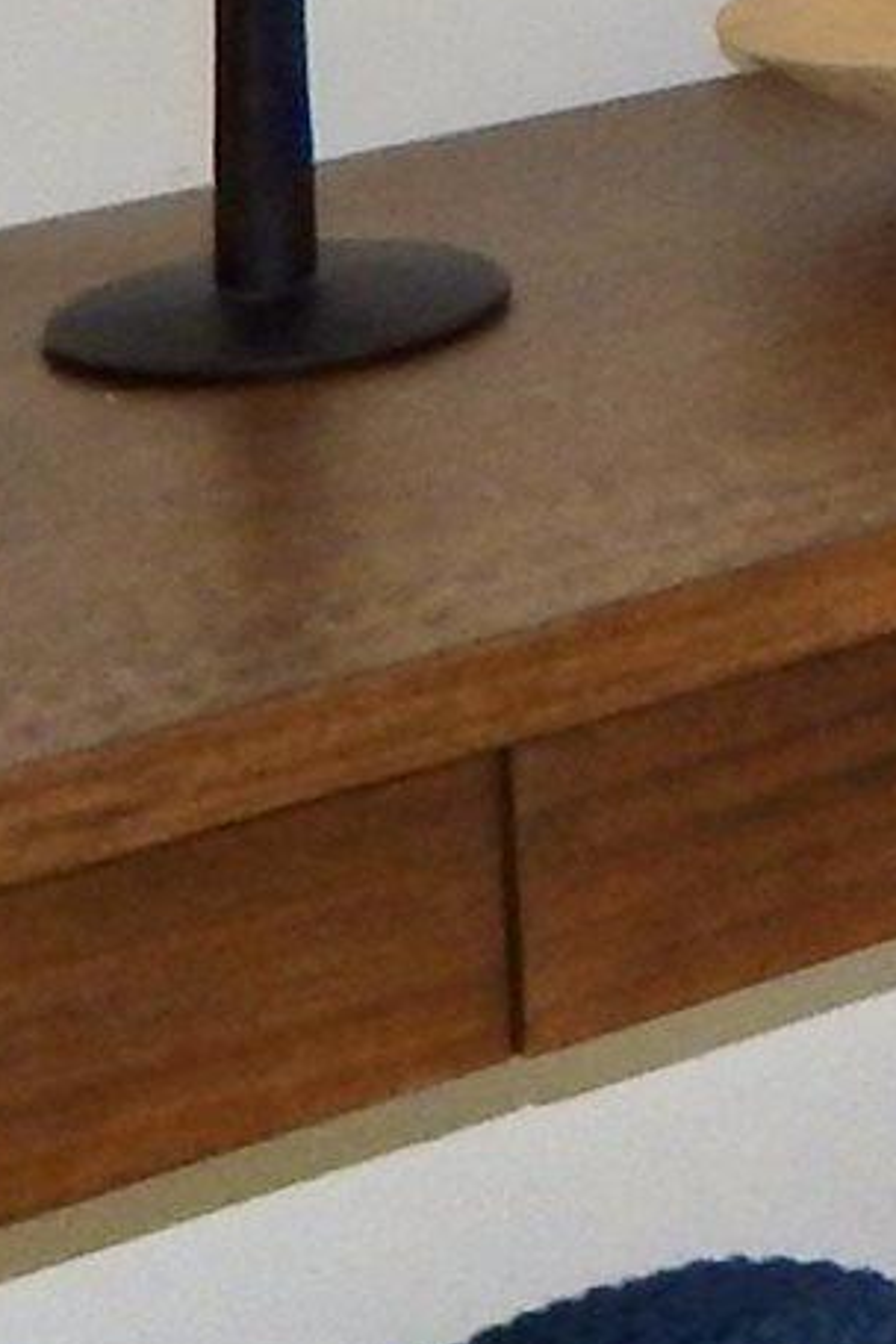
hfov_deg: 7.3
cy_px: -781
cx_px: 2885
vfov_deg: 12.1
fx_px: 6010
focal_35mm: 161
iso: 160
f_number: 3
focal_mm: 4
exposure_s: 1/30
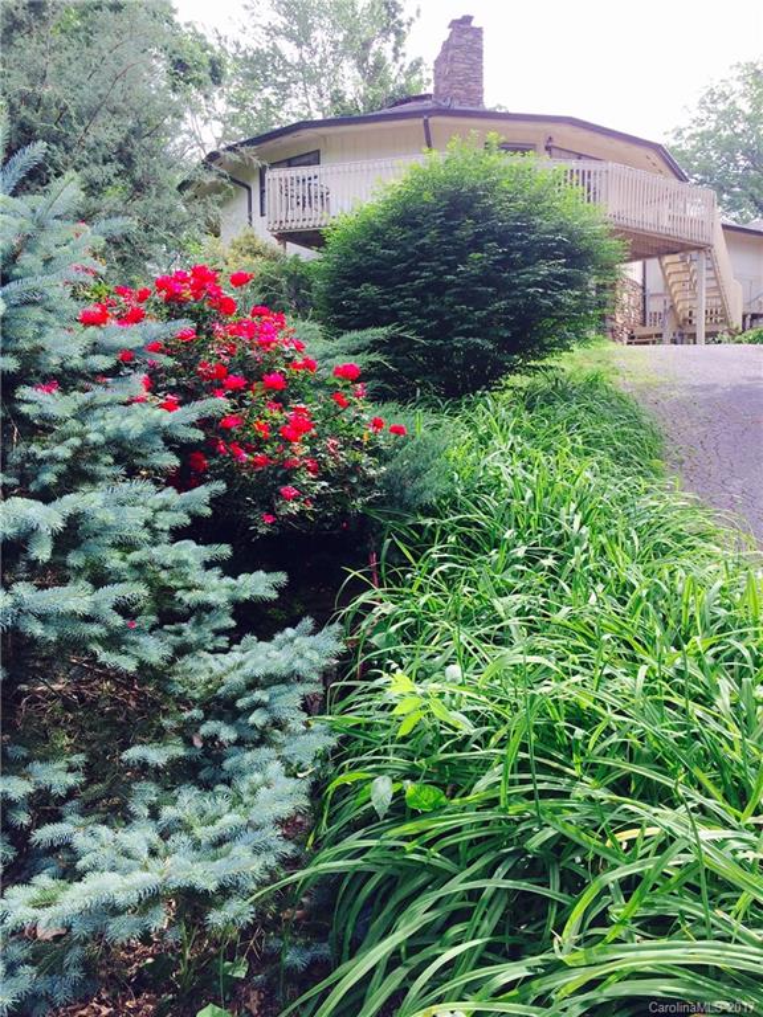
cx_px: 382
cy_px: 508
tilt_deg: -2.6
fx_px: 852
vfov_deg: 61.7
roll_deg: +1.7
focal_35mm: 29
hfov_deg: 48.2
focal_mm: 4.15
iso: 32
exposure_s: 1/477
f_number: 2.2
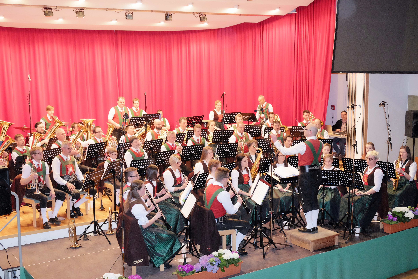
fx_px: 557
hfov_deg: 41.1
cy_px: 142
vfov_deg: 28.1
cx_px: 205
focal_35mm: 48
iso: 6400
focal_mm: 31.5
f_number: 5
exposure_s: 1/100
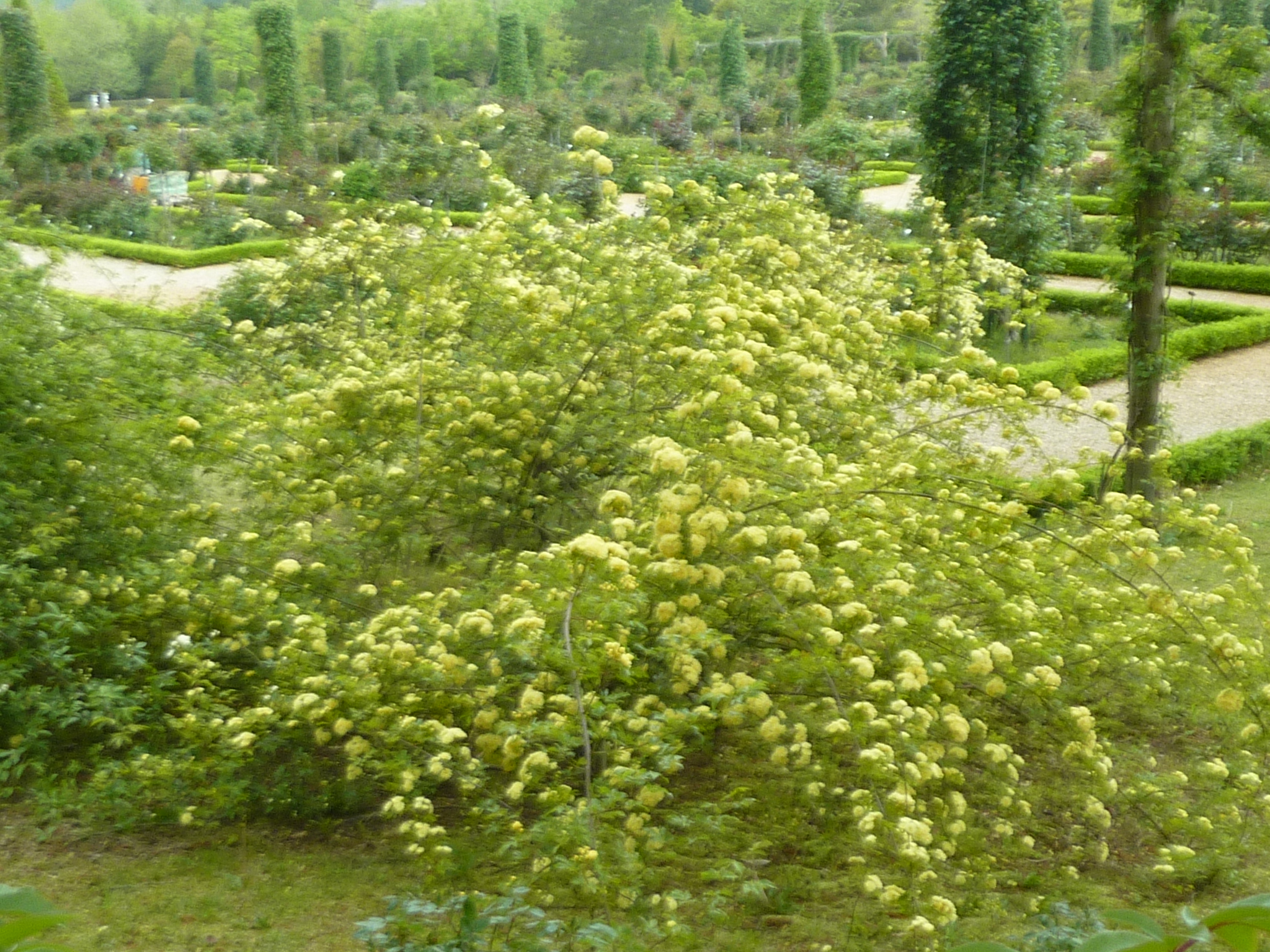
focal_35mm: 45
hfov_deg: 42.1
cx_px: 635
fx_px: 1651
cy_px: 476
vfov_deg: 32.2
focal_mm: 4.1
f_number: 3.3
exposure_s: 1/40
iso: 80
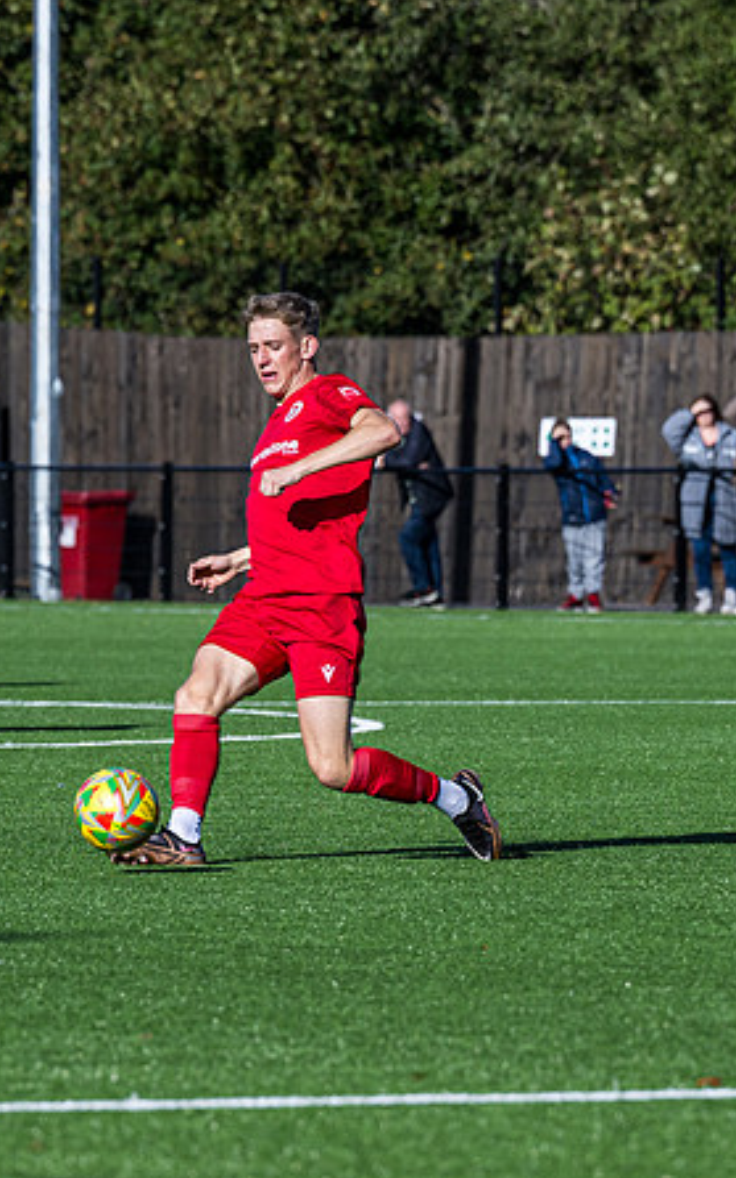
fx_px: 13589
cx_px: 279
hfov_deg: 3.1
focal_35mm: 423
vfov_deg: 5.0
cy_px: 790
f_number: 5
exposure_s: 1/2000
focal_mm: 165
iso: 200
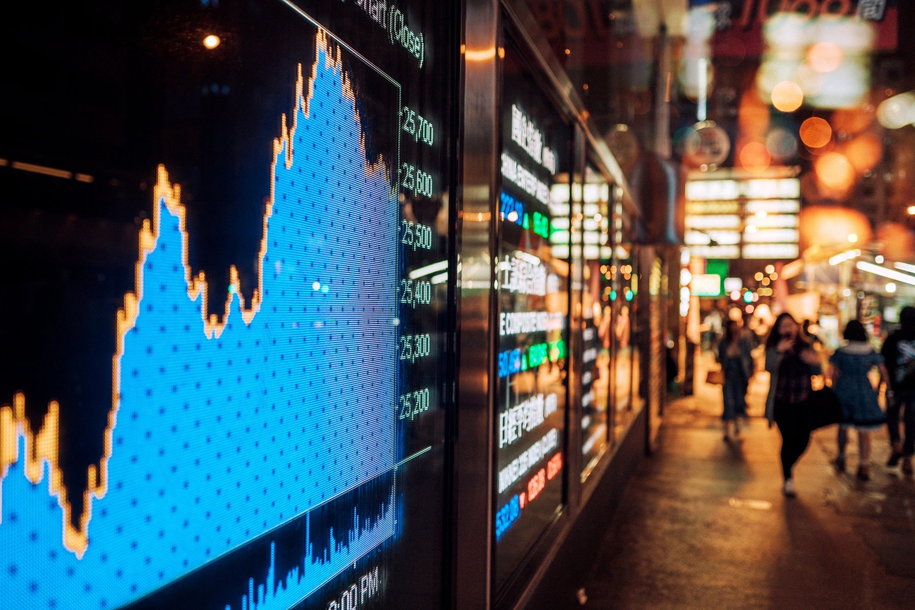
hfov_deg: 54.4
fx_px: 890
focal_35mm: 35
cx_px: 458
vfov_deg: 37.9
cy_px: 305
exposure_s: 1/125
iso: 100
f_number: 2
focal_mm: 35
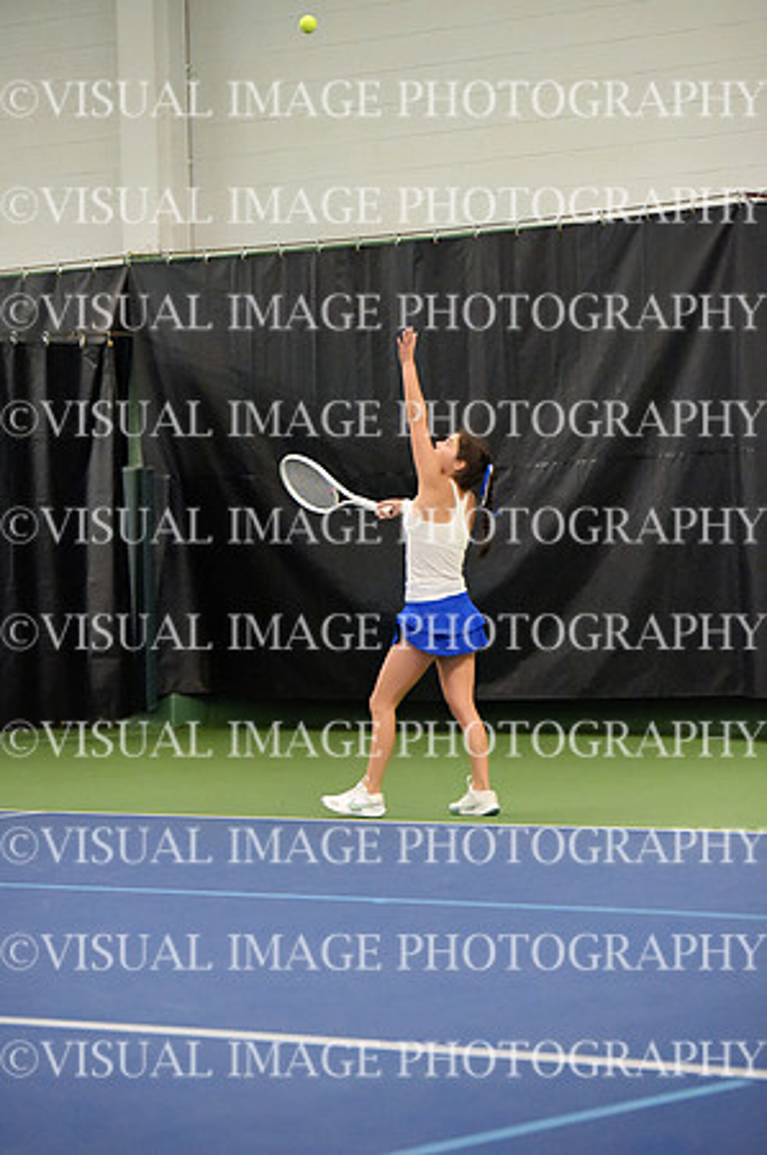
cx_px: 384
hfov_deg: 11.2
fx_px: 3908
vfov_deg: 16.8
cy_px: 578
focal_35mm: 122
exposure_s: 1/2000
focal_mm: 122
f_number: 3.2
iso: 12800
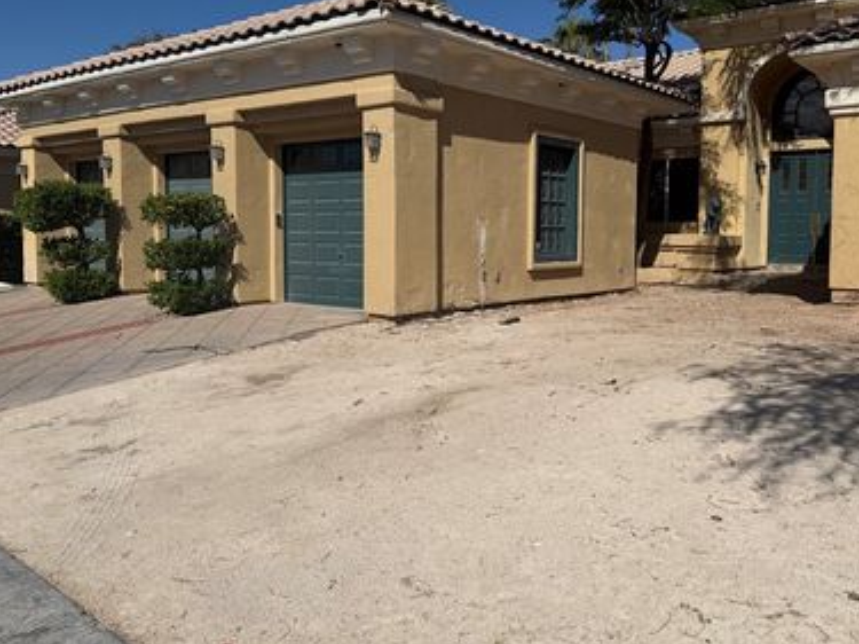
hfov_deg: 56.8
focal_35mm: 32
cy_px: 274
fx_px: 794
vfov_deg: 44.0
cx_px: 454
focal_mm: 6.76
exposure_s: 1/10309
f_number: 1.78
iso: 80
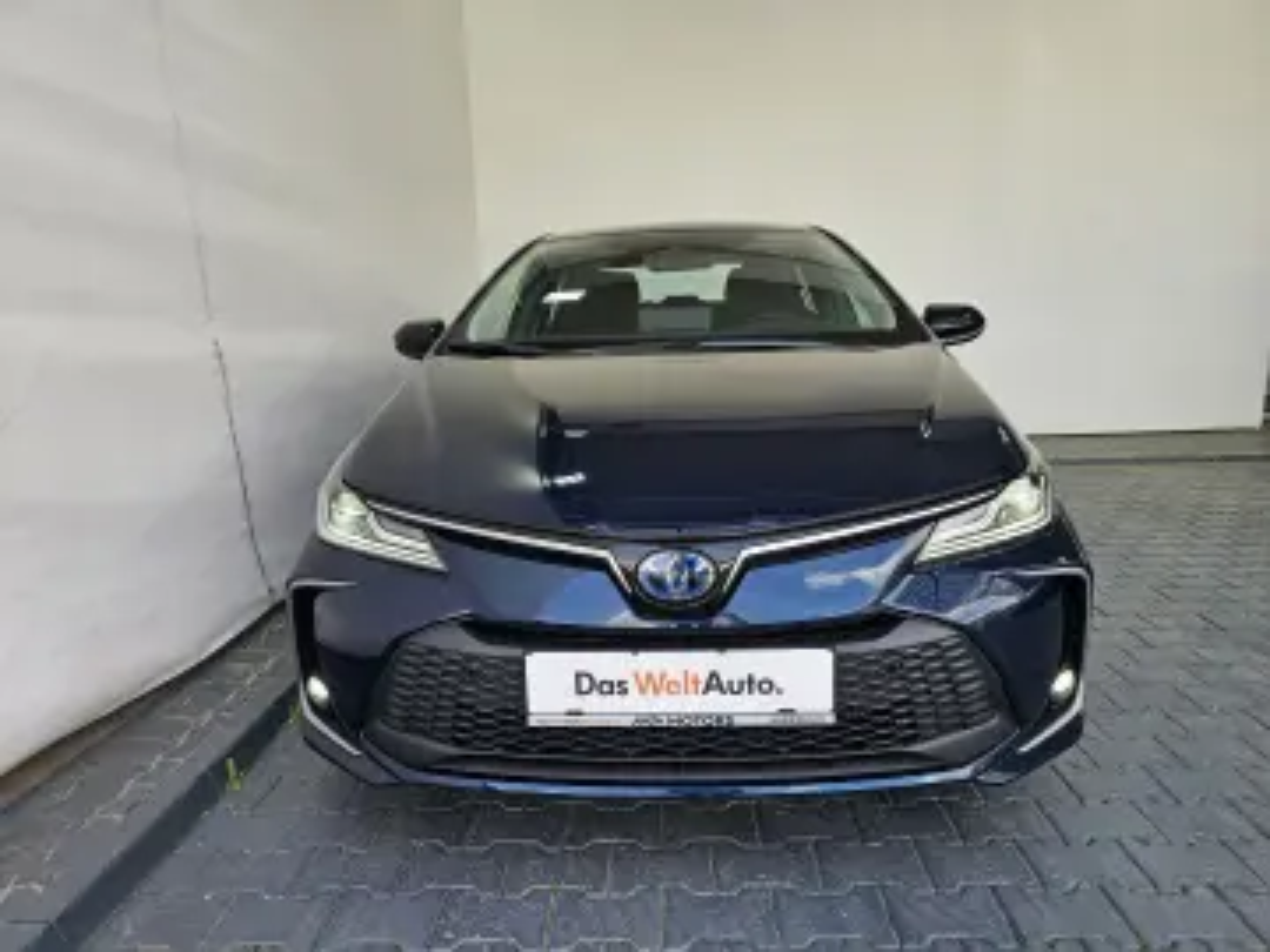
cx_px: 635
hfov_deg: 73.9
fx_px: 844
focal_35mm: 23
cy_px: 476
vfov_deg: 58.9
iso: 20
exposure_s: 1/192
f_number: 1.7
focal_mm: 6.3
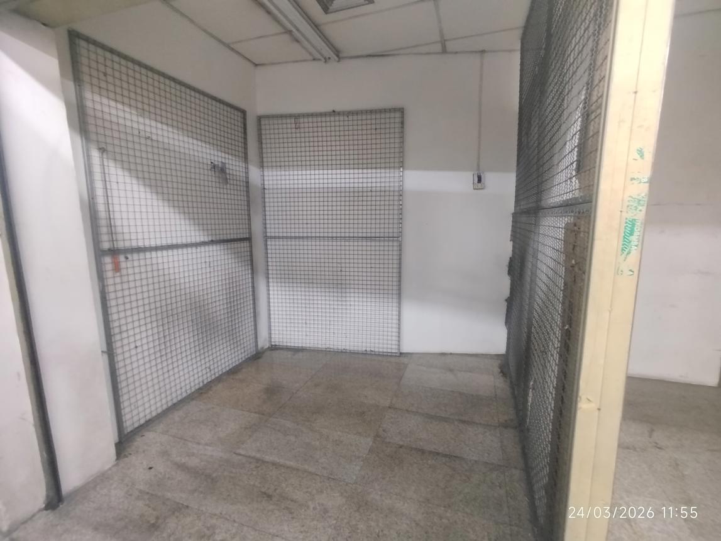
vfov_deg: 81.7
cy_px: 270
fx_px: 312
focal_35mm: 15
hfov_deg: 98.2
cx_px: 360
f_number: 2.2
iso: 320
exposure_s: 1/20
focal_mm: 1.65
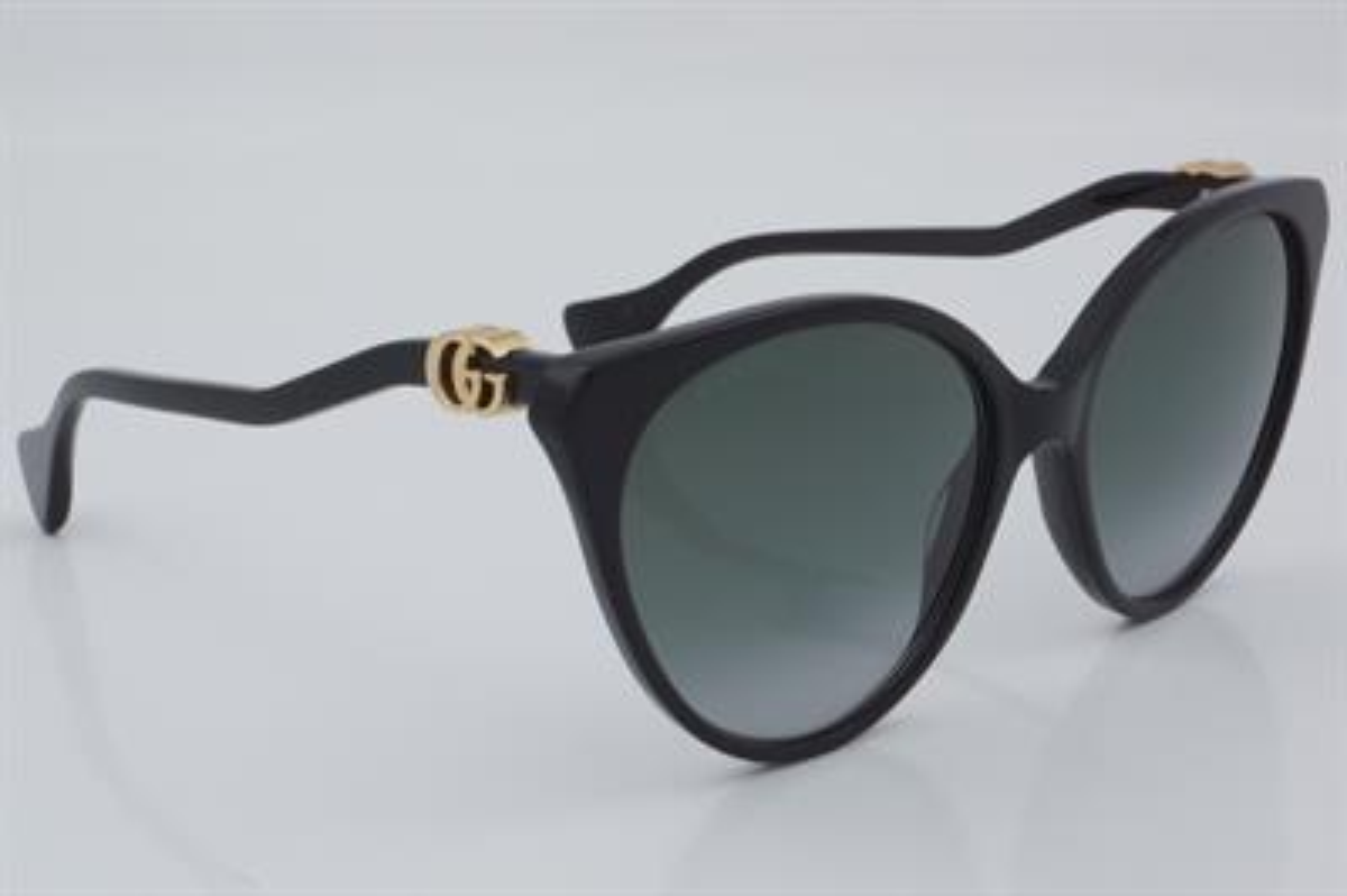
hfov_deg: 27.0
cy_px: 448
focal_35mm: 75
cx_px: 674
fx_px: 2804
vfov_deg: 18.2
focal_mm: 50
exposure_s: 1/4
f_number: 32
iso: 100
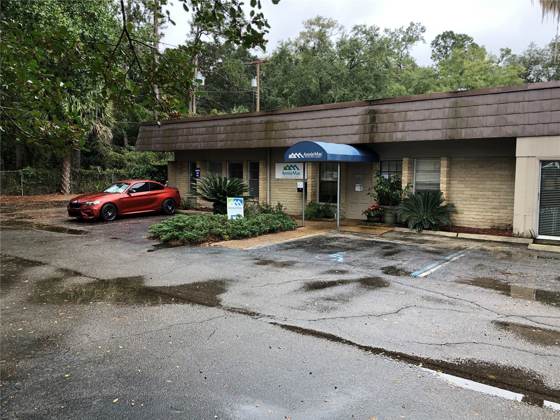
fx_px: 453
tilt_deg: -4.1
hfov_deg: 63.4
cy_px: 210
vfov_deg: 49.7
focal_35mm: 28
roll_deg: -1.1
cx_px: 280
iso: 25
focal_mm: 3.99
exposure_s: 1/120
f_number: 1.8
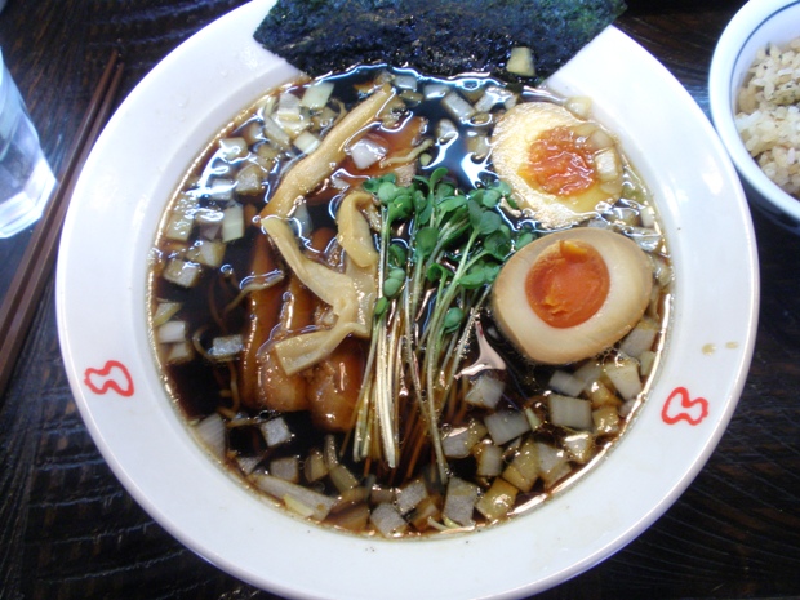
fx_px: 855
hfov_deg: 50.1
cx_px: 400
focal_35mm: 37
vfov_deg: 38.7
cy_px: 300
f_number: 3.5
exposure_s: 1/8
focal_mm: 6.6
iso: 100
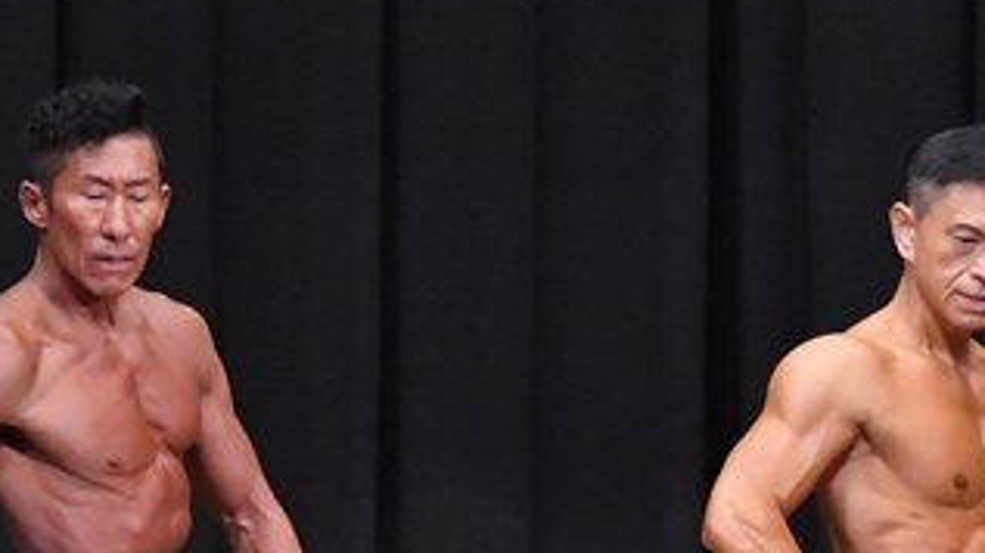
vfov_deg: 2.2
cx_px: 1126
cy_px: 708
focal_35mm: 555
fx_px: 14490
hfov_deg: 3.9
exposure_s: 1/400
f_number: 5.6
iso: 8000
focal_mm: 145
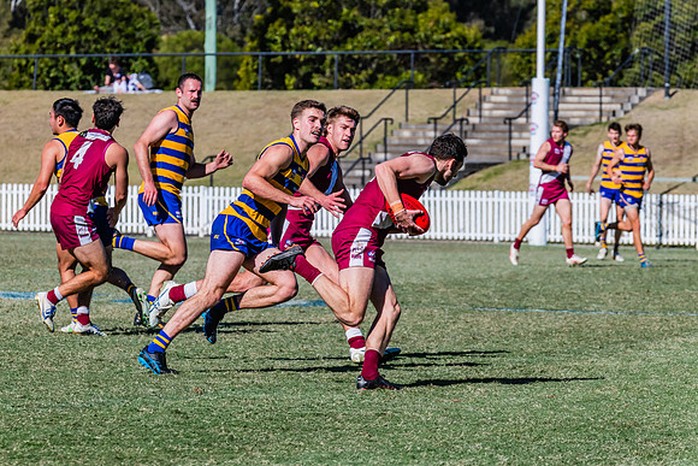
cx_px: 330
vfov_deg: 4.5
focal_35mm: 306
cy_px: 245
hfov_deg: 6.7
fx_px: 5943
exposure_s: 1/1600
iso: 800
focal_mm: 290
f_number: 13
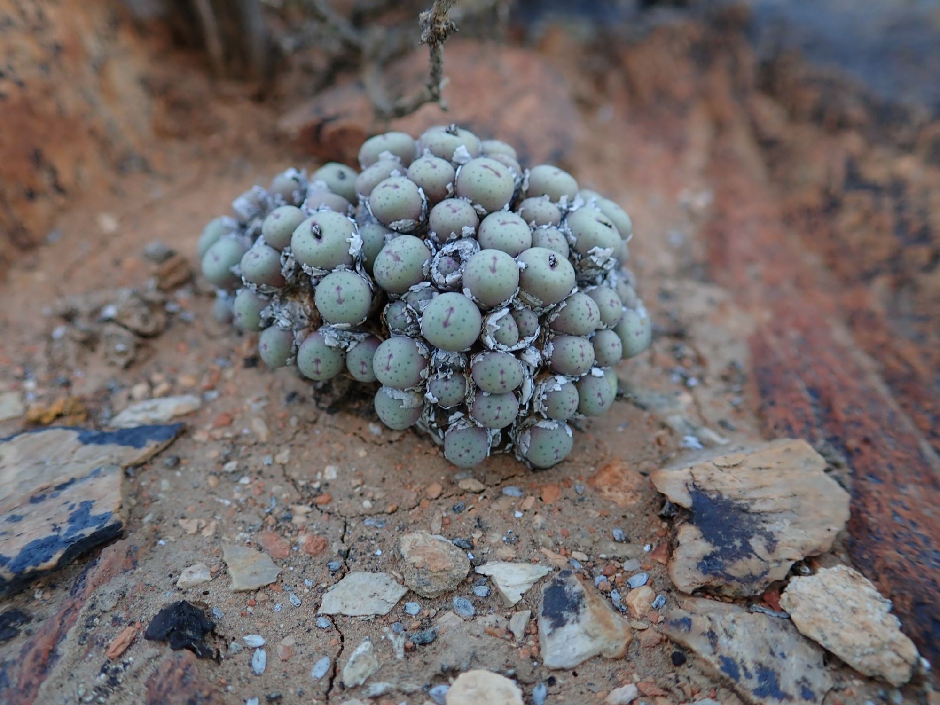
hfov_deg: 60.0
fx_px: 815
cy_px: 352
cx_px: 470
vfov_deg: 46.8
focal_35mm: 30
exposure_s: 1/125
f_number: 2.3
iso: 160
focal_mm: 5.5
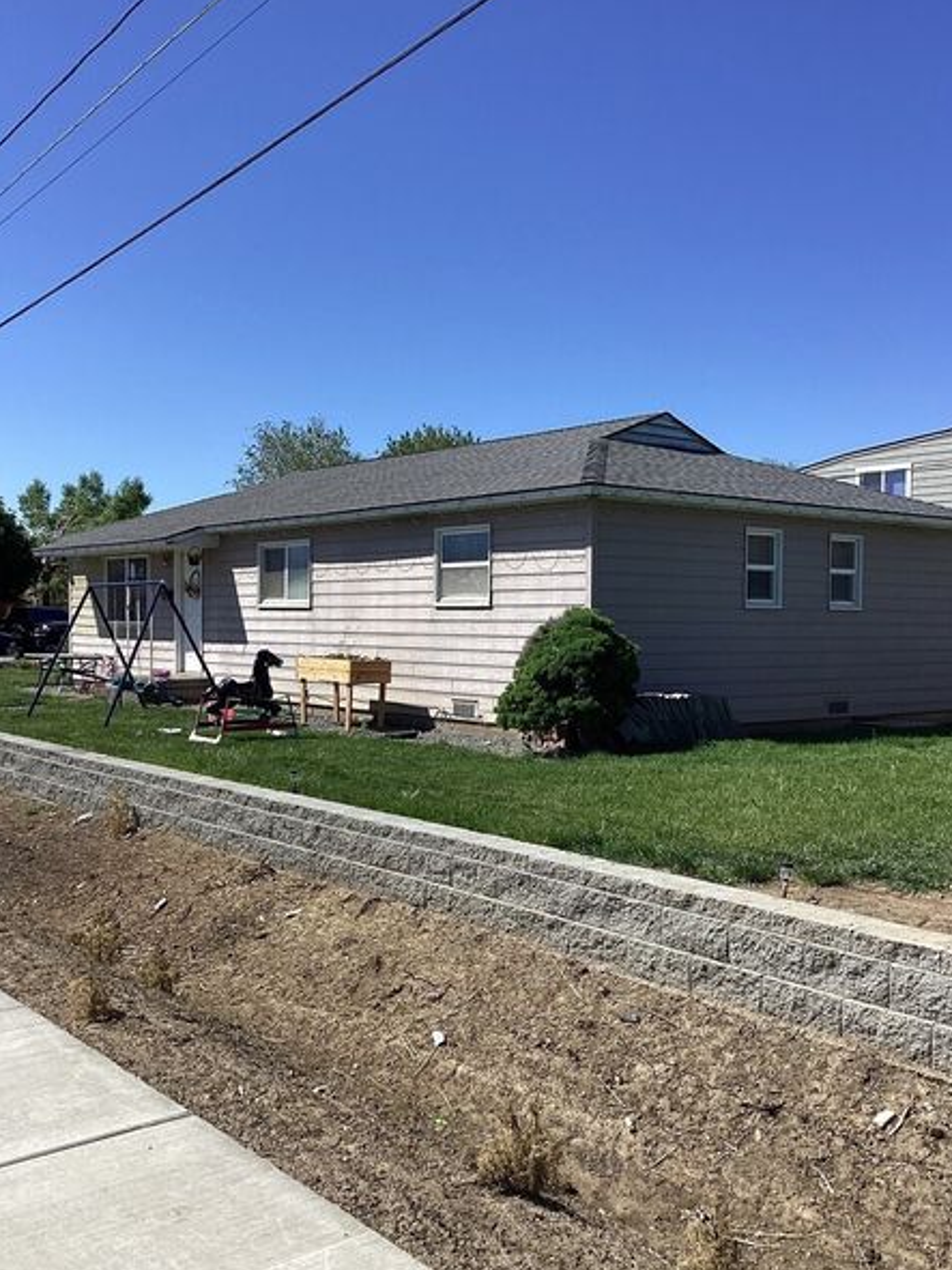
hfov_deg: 40.7
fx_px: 1284
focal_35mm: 35
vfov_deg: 52.6
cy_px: 663
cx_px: 499
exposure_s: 1/1597
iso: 25
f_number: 2.4
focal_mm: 3.3
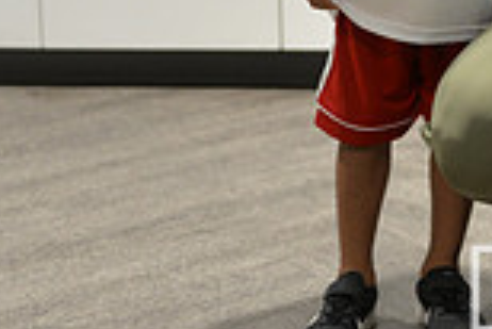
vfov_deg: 11.2
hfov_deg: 16.2
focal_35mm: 117
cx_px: 696
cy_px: -190
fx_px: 1600
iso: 800
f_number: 2.8
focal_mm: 31
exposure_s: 1/60
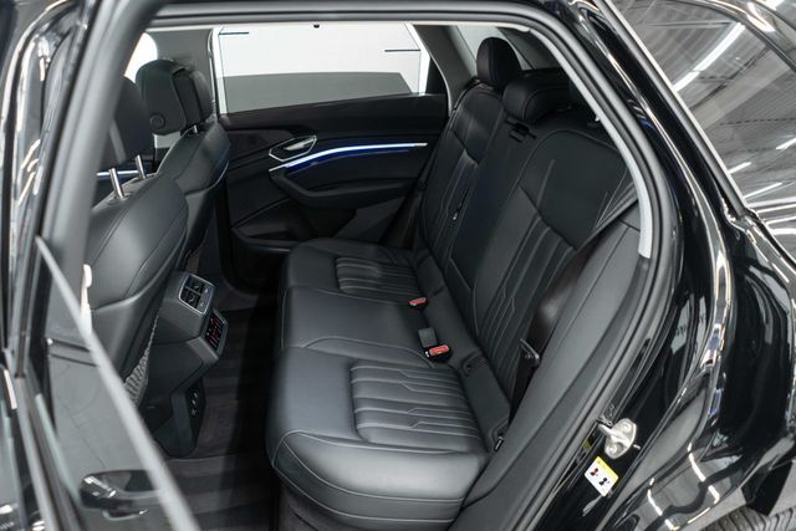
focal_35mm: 28
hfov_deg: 65.5
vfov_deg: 46.4
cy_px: 266
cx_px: 398
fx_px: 619
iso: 1250
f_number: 3.2
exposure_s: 1/40
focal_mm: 28
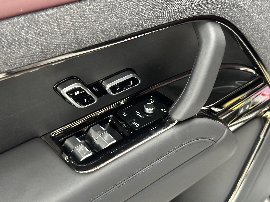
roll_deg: +2.1
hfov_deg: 39.7
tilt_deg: -39.6
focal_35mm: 48
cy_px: 101
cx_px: 135
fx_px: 374
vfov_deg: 30.3
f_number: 1.78
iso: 500
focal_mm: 6.86
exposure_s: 1/35
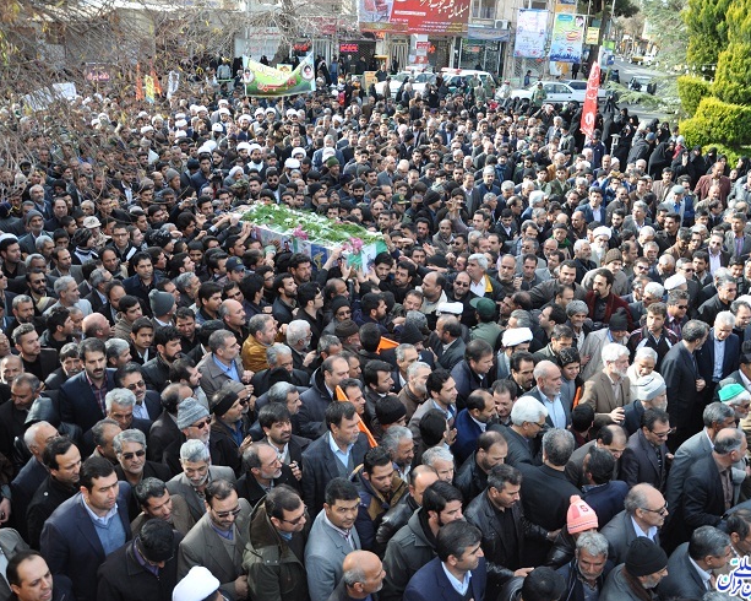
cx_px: 391
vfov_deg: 47.1
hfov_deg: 57.2
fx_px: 689
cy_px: 297
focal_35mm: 31
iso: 560
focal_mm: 18
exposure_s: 1/1000
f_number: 4
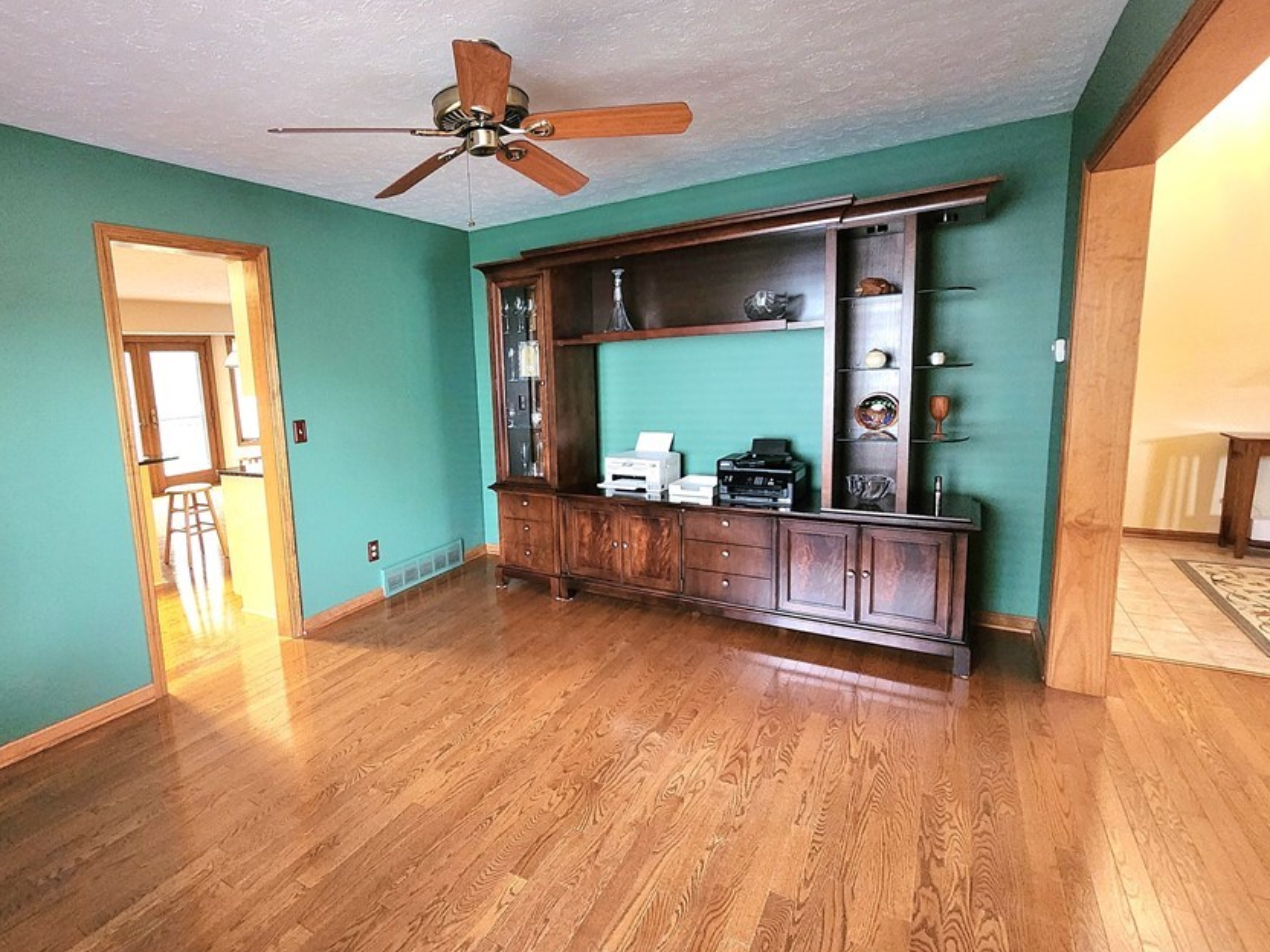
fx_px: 587
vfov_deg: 78.1
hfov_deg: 93.3
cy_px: 461
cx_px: 511
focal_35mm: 16
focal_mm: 2.2
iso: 800
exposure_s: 1/24
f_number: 2.2
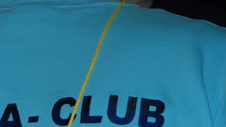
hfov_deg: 5.3
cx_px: 41
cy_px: 138
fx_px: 2450
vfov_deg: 3.0
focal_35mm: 409
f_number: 5.6
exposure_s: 1/10
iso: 400
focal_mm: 120
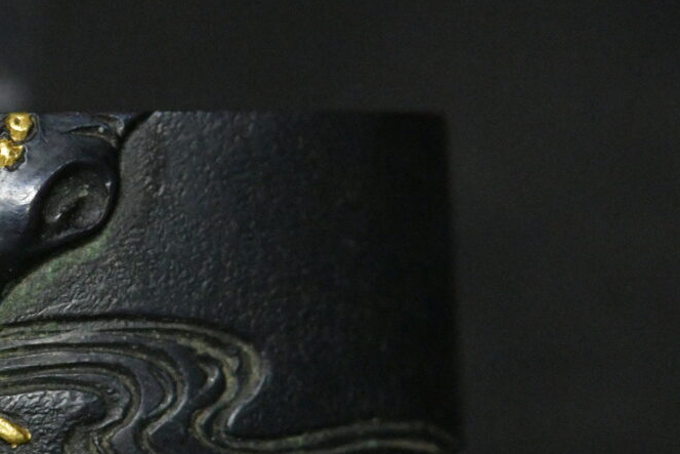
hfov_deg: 5.1
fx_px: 7651
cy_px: 201
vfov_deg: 3.4
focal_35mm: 405
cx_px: -32
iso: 6400
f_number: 10
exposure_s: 1/125
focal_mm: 105
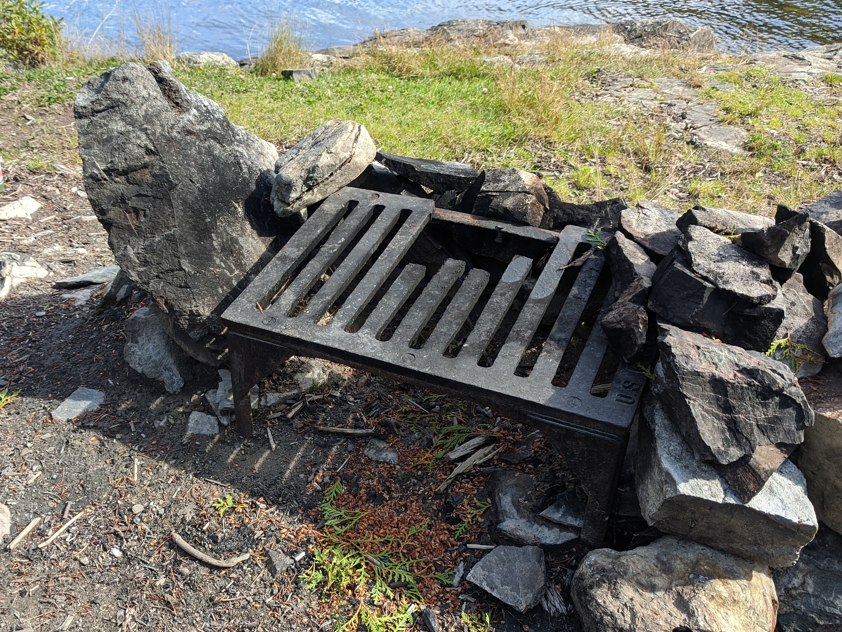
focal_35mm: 33
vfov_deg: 42.9
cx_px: 359
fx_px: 803
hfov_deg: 55.1
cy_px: 357
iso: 49
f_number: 2
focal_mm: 4.67
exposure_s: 1/342
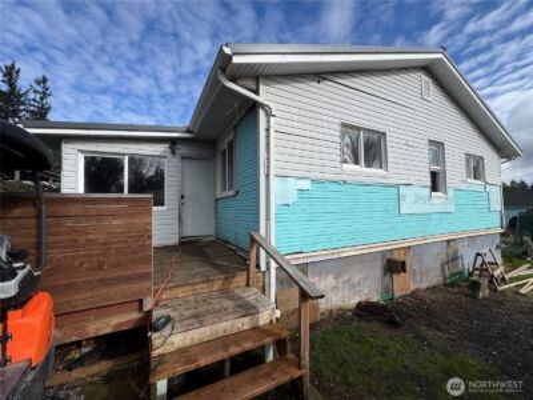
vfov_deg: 85.7
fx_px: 216
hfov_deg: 102.1
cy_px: 200
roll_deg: +0.5
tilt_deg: +3.0
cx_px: 266
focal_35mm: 14
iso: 50
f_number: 2.2
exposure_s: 1/2415
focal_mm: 2.22
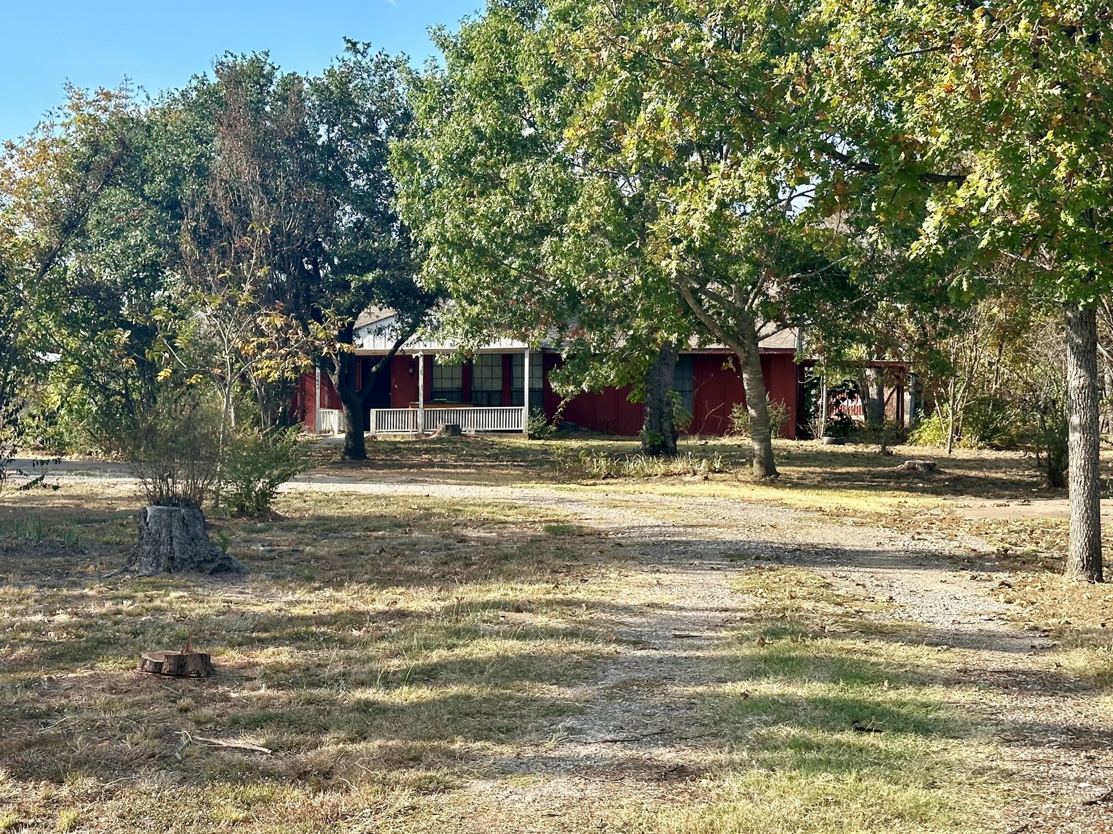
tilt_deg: -3.0
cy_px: 453
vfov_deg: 25.6
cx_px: 487
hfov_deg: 33.7
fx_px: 1832
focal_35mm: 57
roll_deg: -0.8
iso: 64
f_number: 1.78
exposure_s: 1/1848
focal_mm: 6.86
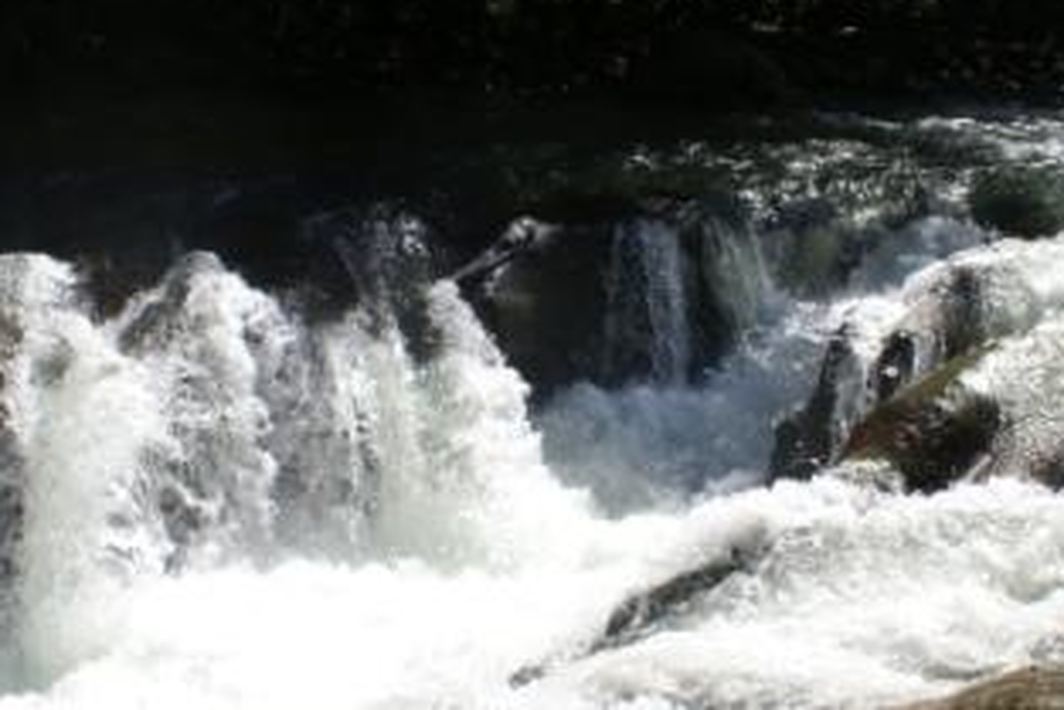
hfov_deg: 45.1
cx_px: 649
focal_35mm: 43
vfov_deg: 31.2
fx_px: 1271
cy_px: 377
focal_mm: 20
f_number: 10
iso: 100
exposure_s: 1/200
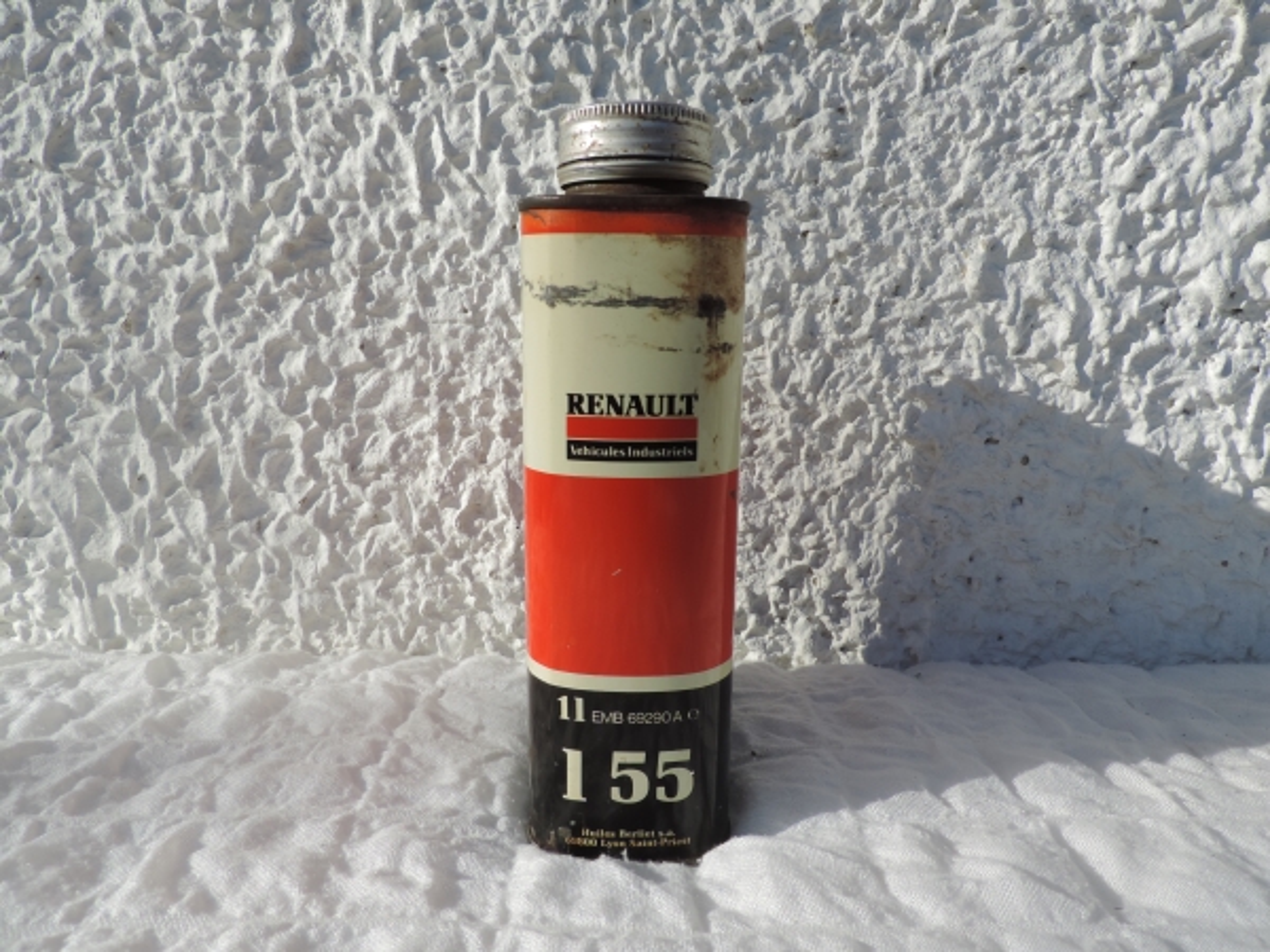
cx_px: 635
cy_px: 476
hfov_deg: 71.6
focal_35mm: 24
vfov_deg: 56.8
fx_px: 881
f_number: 3.3
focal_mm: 4.3
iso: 80
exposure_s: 1/1250
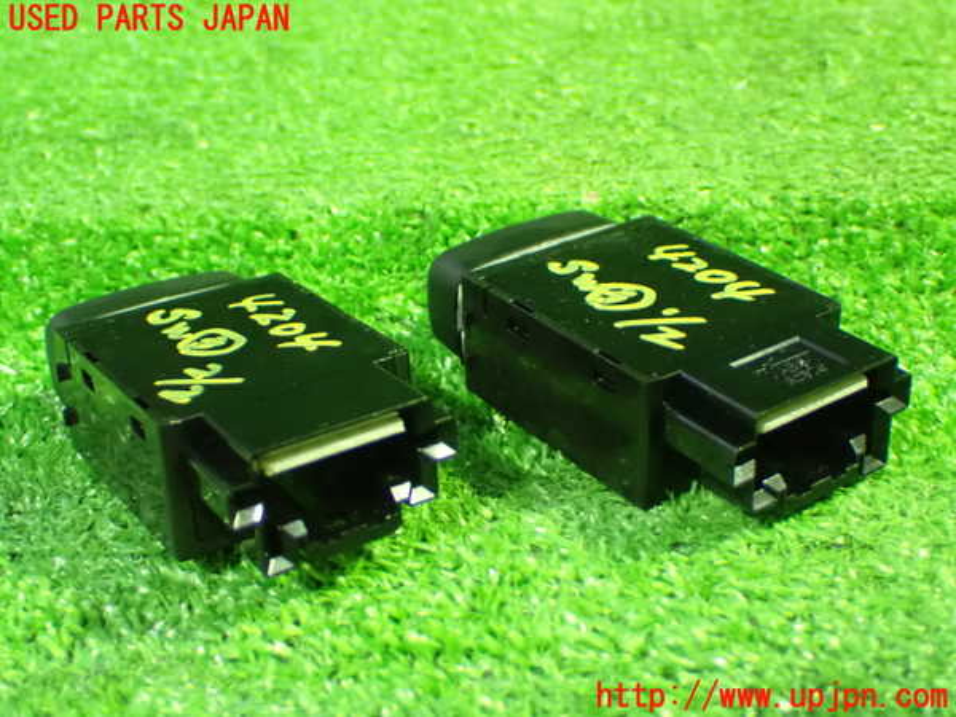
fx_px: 1381
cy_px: 358
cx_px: 478
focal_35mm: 50
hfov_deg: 38.2
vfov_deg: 29.1
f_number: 3.2
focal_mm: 9.01
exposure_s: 1/20
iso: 1600
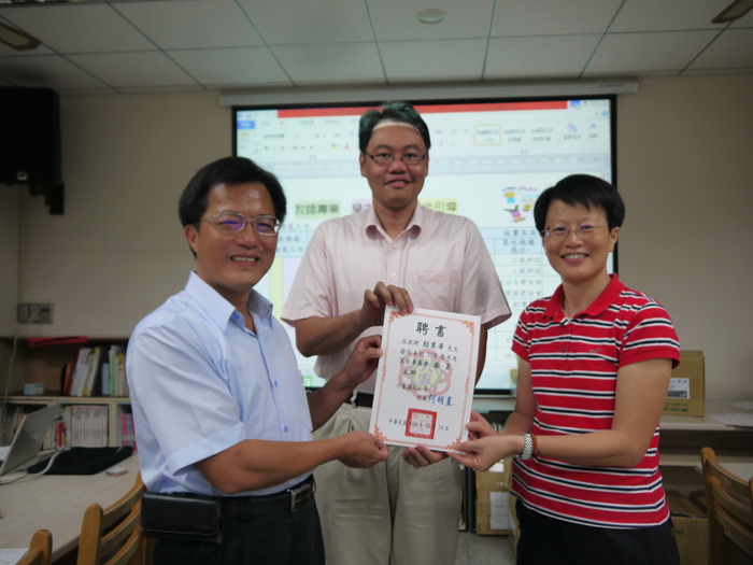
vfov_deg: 46.8
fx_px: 653
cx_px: 376
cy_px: 282
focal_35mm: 30
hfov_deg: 60.0
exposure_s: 1/60
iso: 200
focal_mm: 15
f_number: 3.6
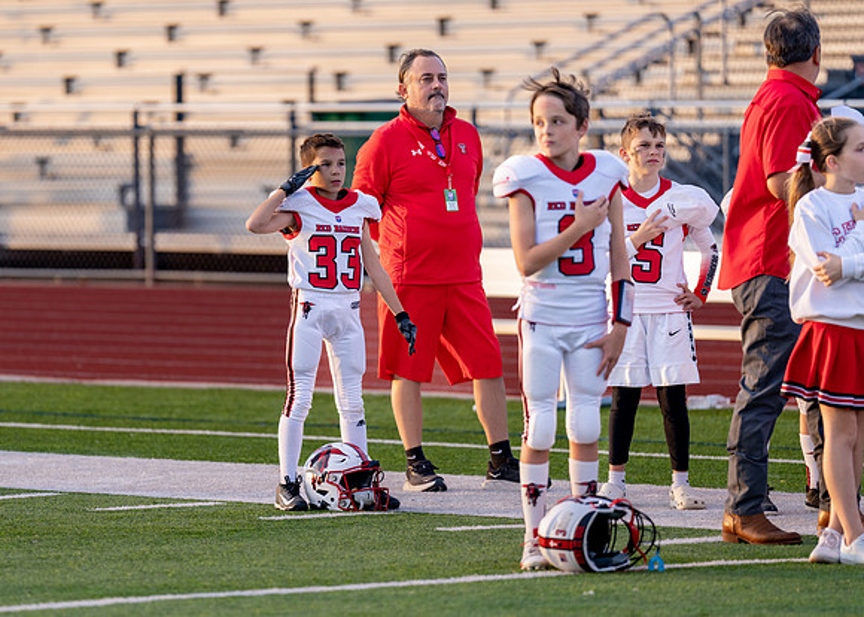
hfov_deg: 7.7
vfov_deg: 5.5
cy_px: 296
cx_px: 295
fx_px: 6381
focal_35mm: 260
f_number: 2.8
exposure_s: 1/500
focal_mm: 200
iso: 200
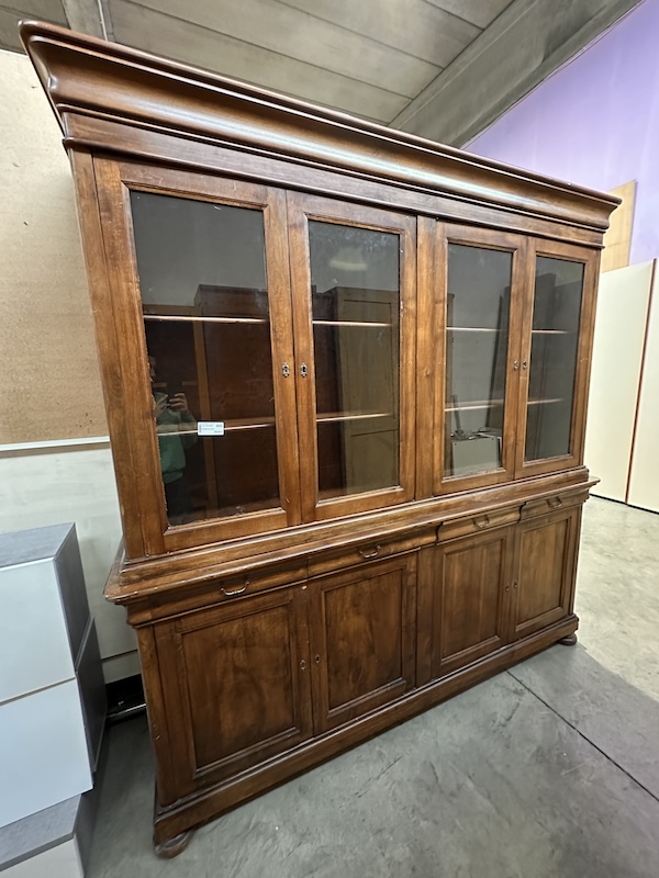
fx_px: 355
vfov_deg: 102.1
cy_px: 439
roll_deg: +2.0
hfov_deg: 85.7
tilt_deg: -10.4
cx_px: 330
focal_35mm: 14
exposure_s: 1/34
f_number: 2.2
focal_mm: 2.22
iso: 1000
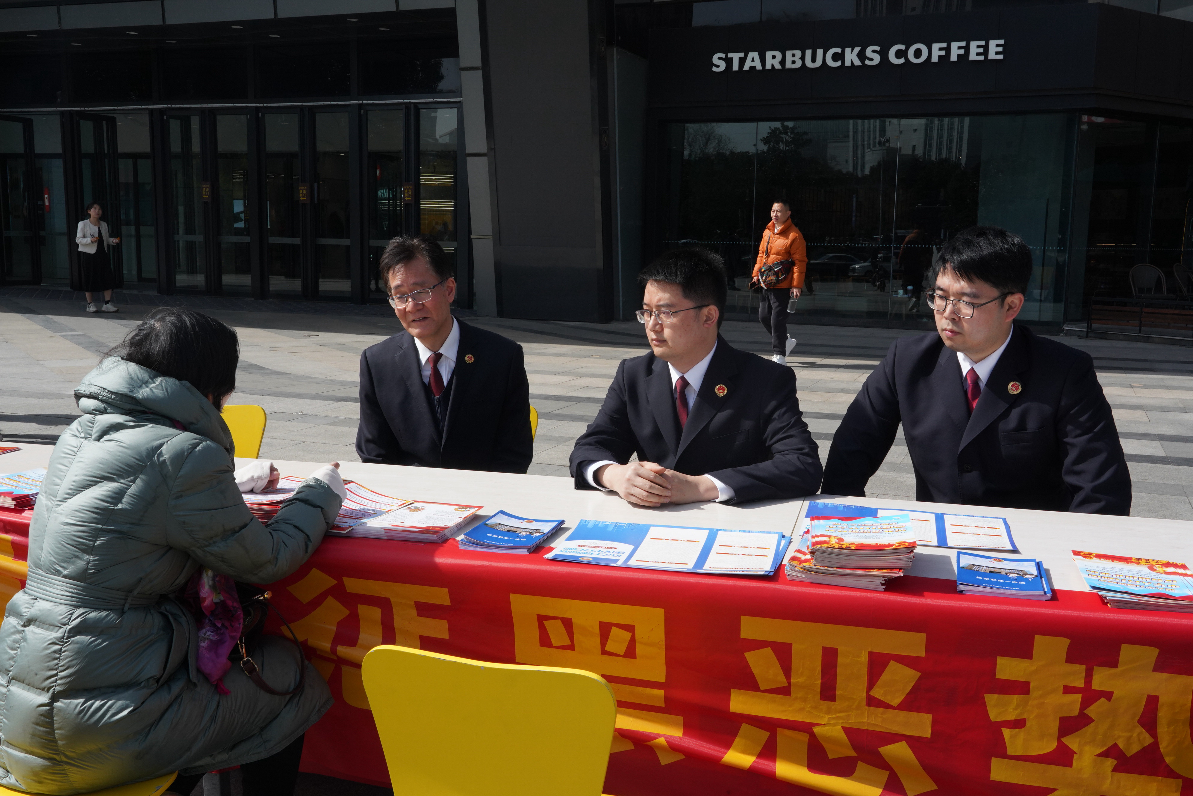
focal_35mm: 34
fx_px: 1127
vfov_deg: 38.9
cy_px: 398
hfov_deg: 55.8
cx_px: 596
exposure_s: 1/250
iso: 800
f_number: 22
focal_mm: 34
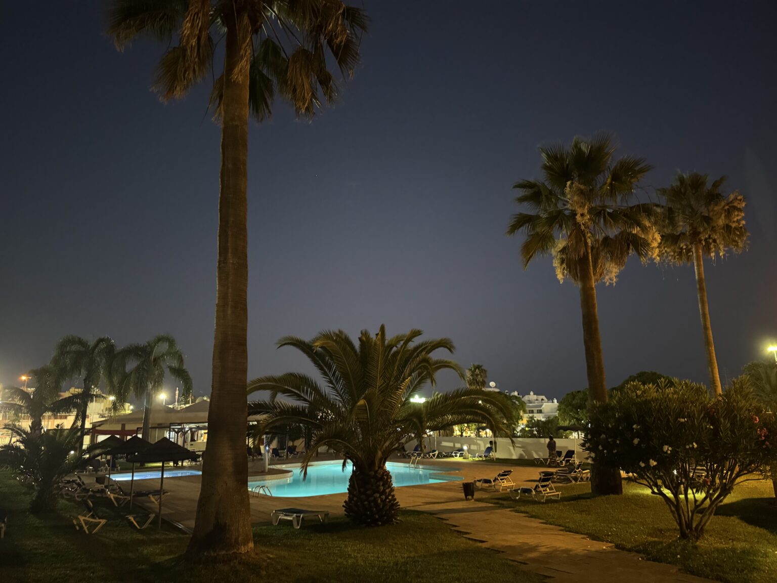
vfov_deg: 56.8
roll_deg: +1.5
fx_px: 539
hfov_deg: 71.6
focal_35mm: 24
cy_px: 292
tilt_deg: +13.9
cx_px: 388
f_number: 1.78
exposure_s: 1/17
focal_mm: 6.76
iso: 2500
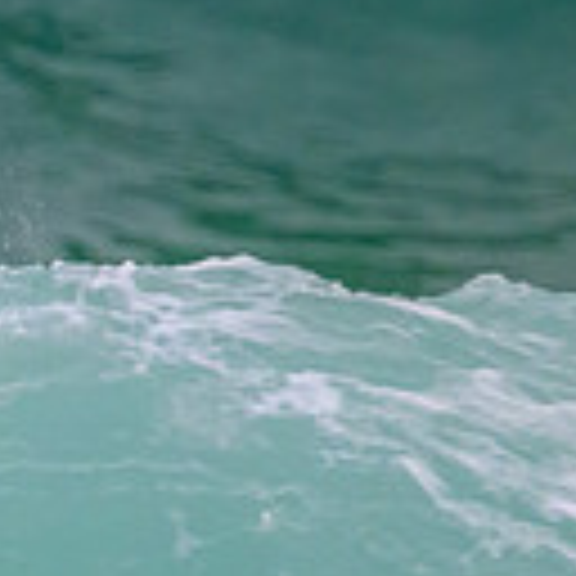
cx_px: -684
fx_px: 58002
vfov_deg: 0.6
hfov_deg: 0.6
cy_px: 461
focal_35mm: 3081
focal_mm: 800
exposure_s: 1/1600
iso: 11400
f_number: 11
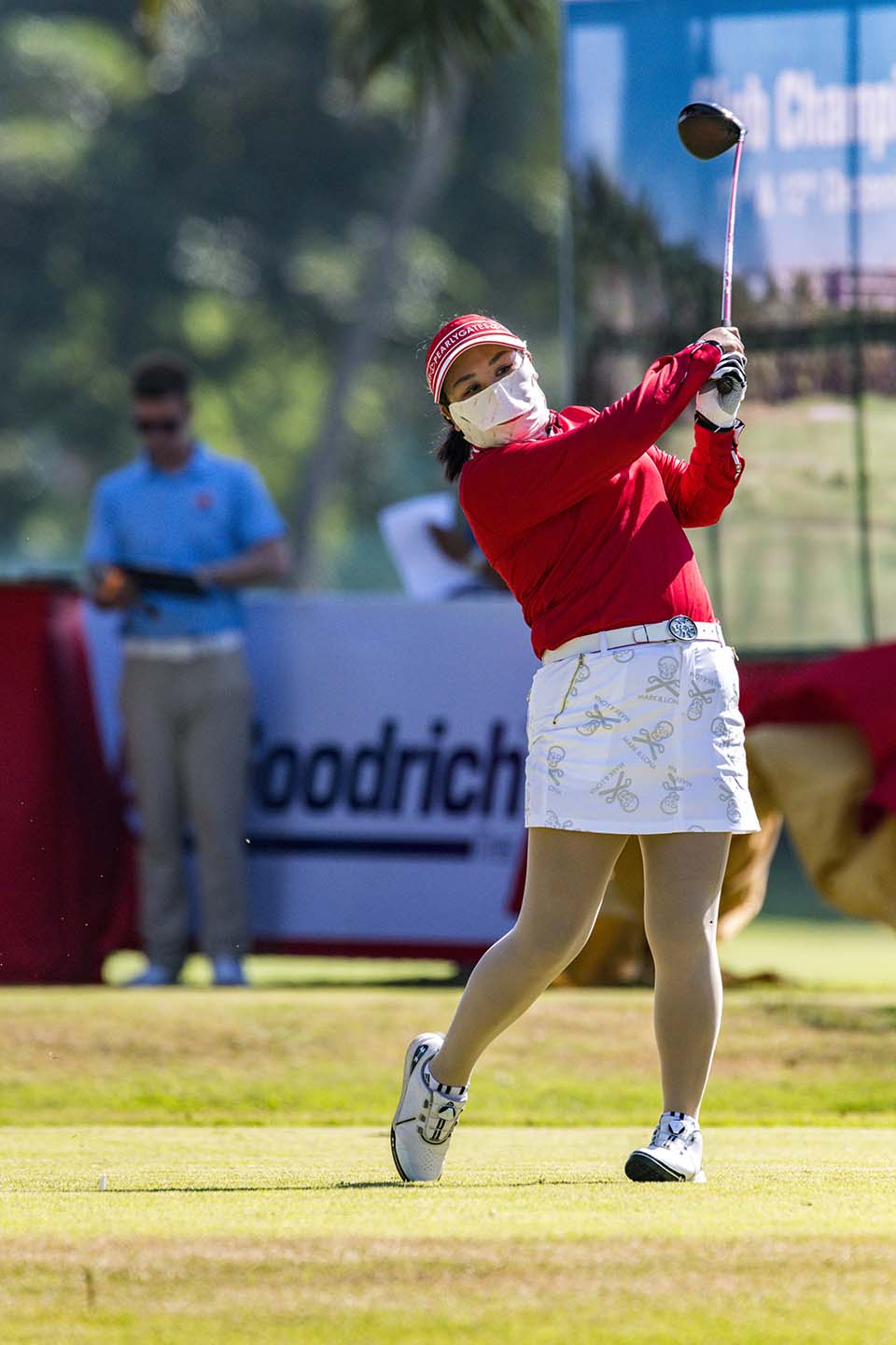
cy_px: 672
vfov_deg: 3.2
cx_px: 448
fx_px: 24265
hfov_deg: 2.1
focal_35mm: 650
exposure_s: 1/2500
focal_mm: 650
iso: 2000
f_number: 8
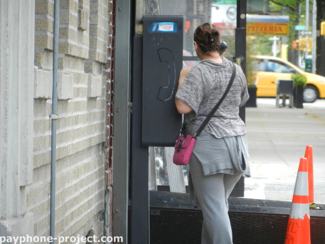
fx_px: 3173
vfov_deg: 4.4
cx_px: 162
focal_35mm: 338
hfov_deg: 5.9
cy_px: 122
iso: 180
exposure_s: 1/50
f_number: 5.3
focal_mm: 60.8
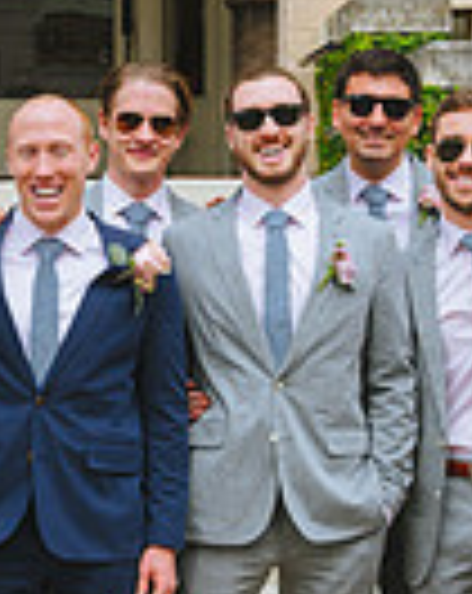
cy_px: 374
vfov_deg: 15.5
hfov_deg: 12.3
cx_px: 72
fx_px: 2173
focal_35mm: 124
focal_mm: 30
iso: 640
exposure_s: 1/1250
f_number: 6.3
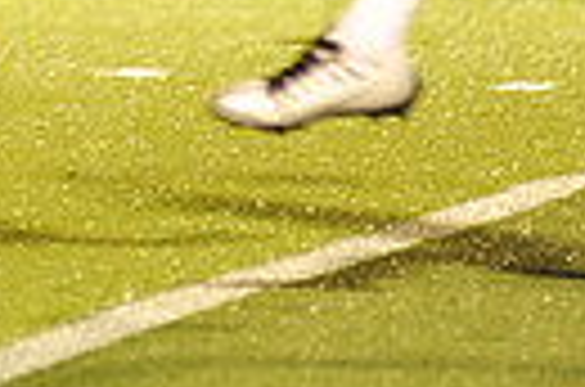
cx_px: -585
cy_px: -428
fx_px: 14492
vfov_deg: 1.5
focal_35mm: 894
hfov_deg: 2.3
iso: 6400
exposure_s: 1/320
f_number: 4
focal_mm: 200
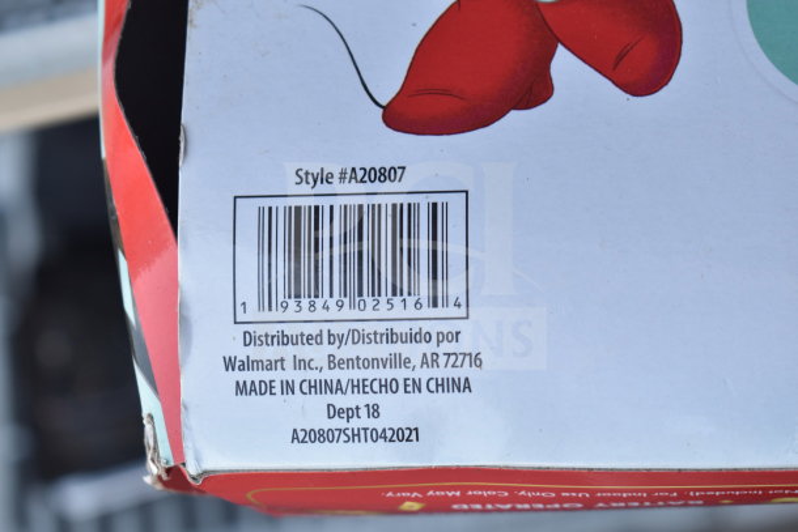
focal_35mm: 82
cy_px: 266
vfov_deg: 16.6
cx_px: 399
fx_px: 1829
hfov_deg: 24.6
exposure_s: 1/100
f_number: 5.6
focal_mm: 55
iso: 250
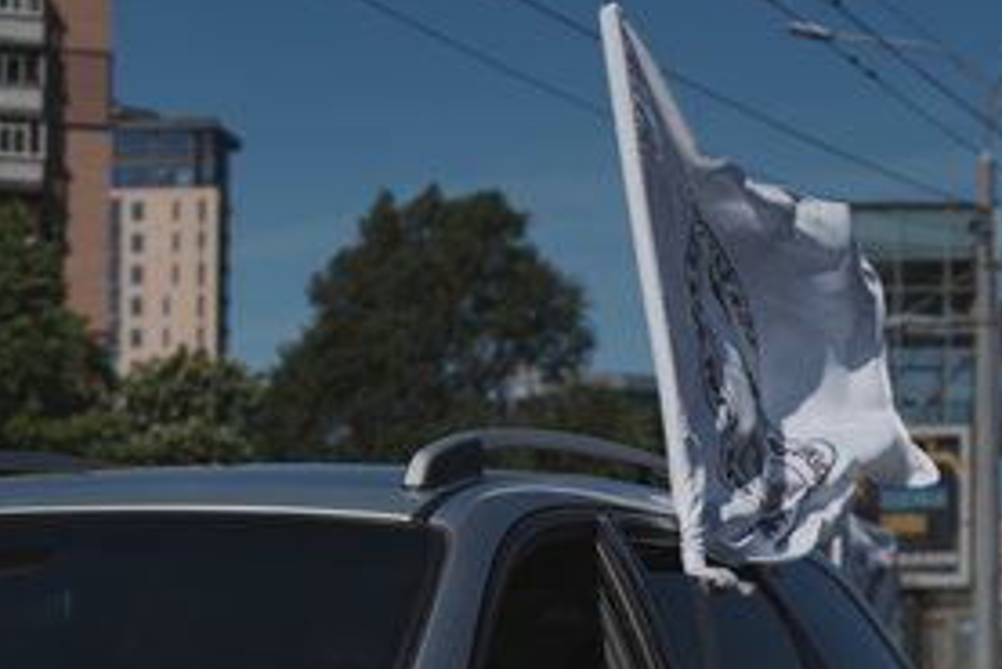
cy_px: 465
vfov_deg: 13.5
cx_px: 622
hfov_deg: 20.2
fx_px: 2813
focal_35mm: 101
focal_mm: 70
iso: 100
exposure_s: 1/5000
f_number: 6.3
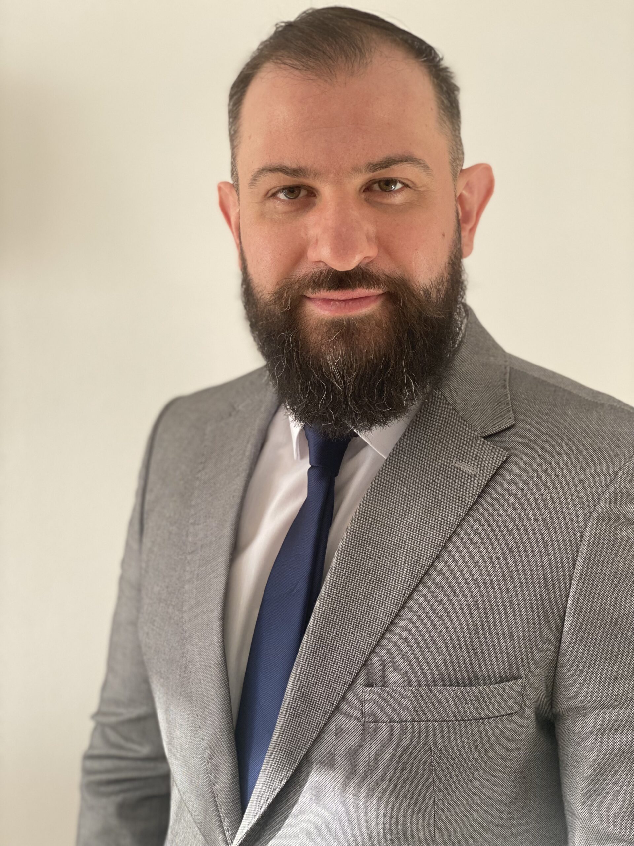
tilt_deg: -4.1
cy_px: 423
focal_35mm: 52
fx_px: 1270
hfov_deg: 28.0
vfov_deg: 36.8
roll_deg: +0.8
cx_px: 317
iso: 80
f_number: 2
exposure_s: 1/122
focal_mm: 6
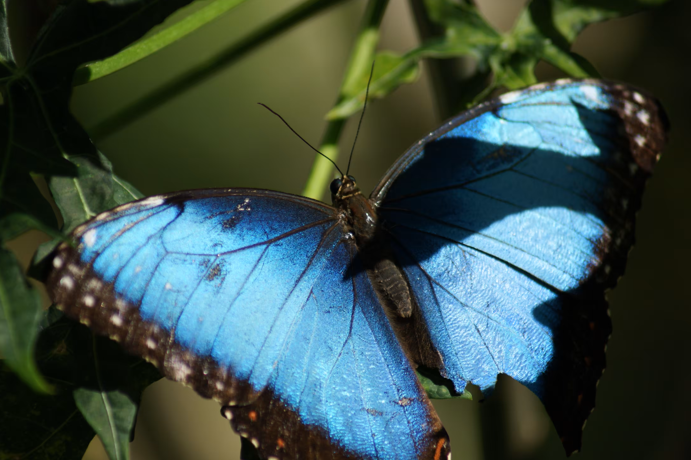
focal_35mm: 394
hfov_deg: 5.2
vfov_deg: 3.5
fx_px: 7558
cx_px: 329
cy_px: 238
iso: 125
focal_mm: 250
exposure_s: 1/500
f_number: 5.6
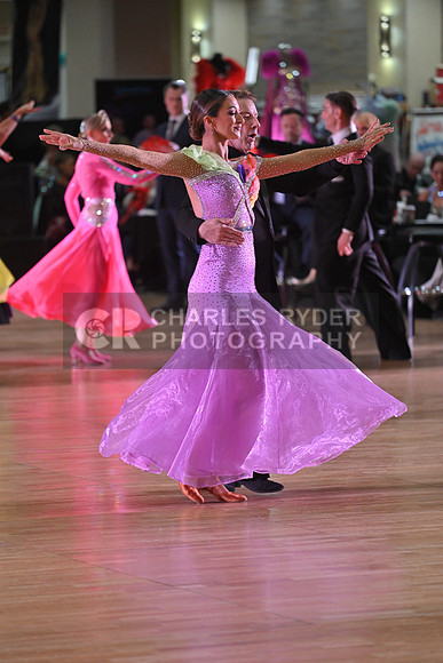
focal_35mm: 200
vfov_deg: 10.3
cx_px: 222
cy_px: 332
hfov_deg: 6.9
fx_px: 3689
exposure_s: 1/320
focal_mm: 200
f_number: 4
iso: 2000
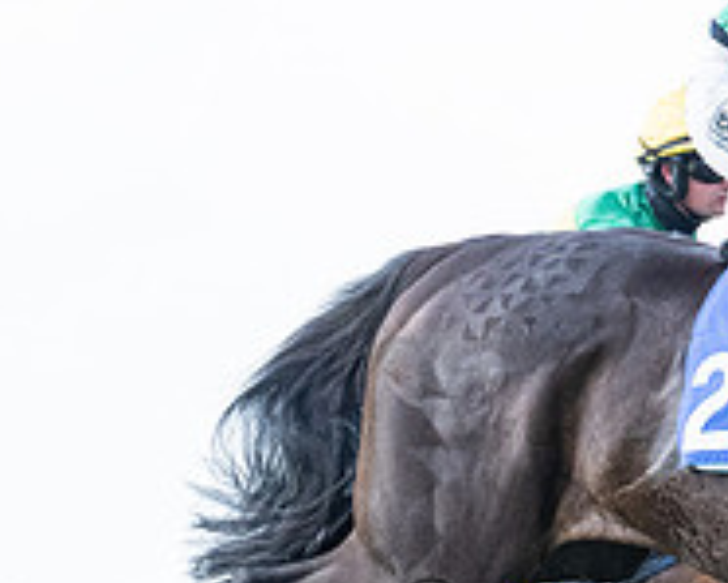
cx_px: 870
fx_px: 7308
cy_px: 303
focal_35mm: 339
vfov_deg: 4.6
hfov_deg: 5.7
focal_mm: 70
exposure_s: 1/3200
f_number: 4
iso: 1000
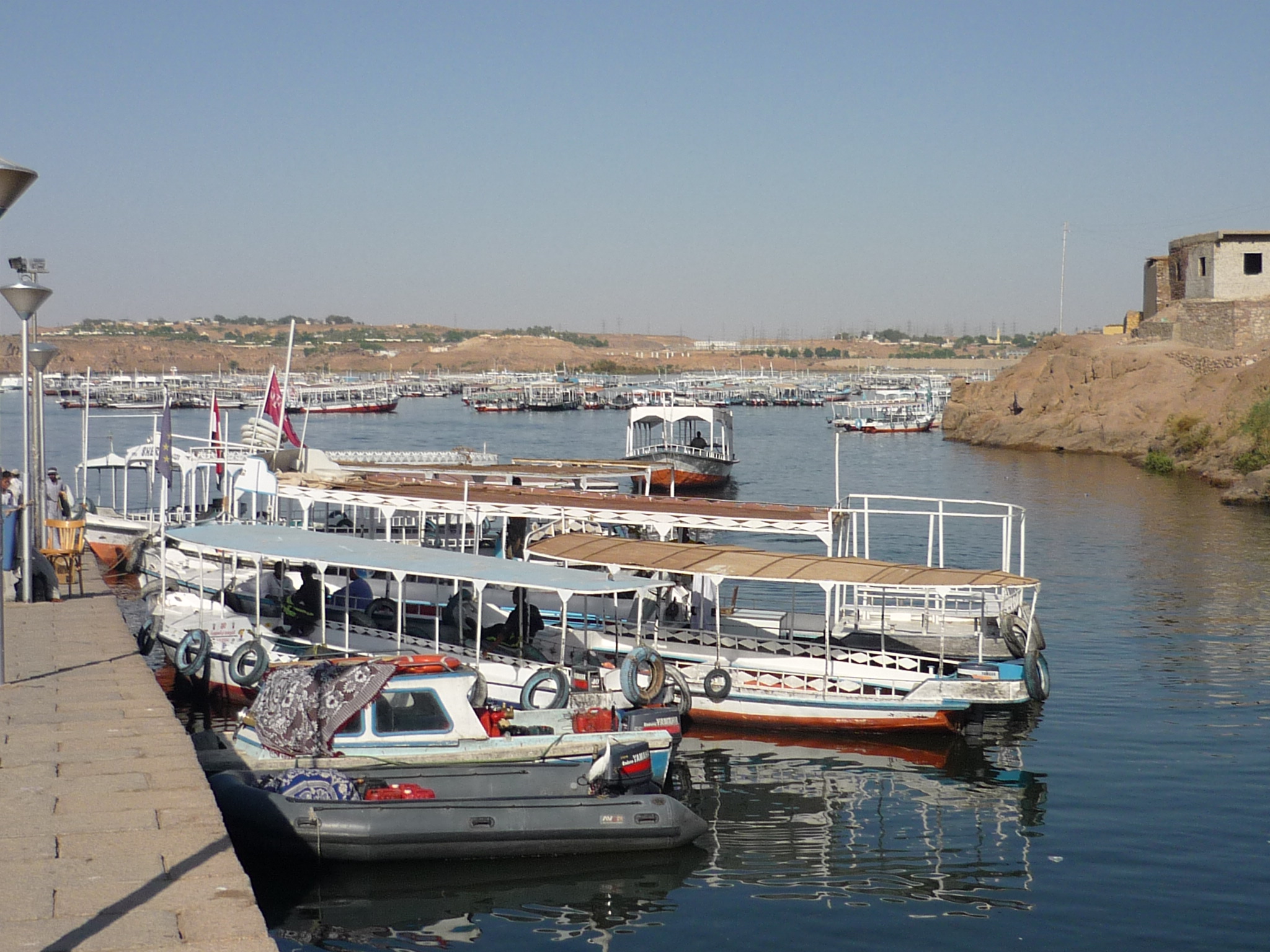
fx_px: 1944
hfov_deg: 36.2
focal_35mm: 53
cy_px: 476
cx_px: 635
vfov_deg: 27.5
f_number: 8
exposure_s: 1/320
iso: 100
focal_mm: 5.5
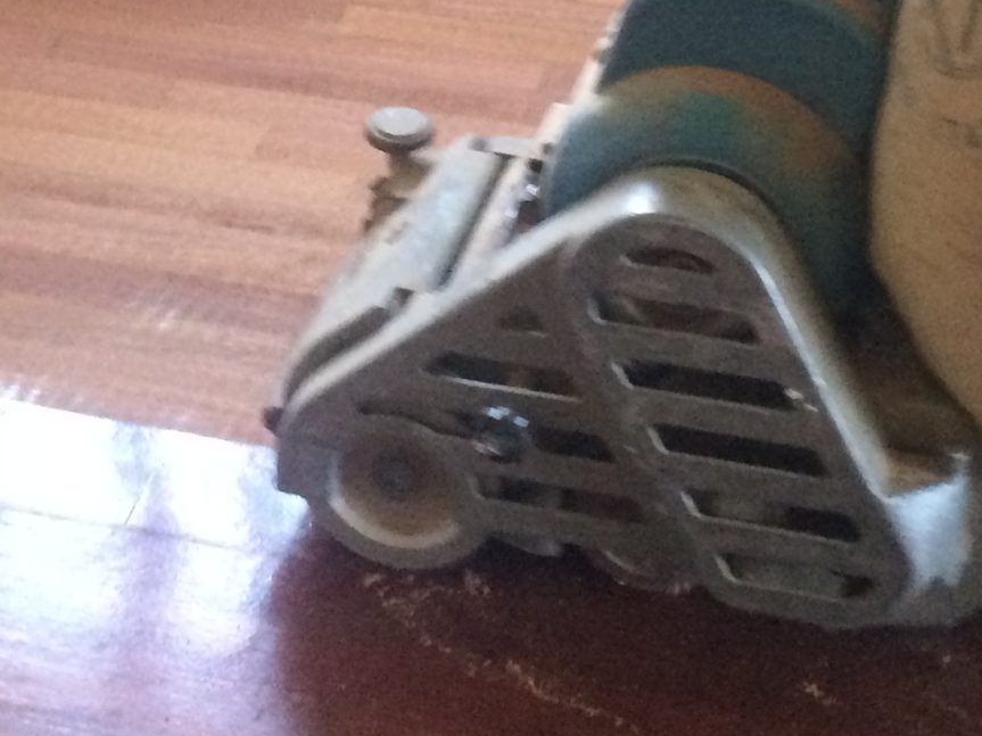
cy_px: -151
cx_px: 300
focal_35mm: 86
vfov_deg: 16.4
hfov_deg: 22.6
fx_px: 2439
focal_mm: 4.15
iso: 200
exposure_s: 1/30
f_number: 2.2
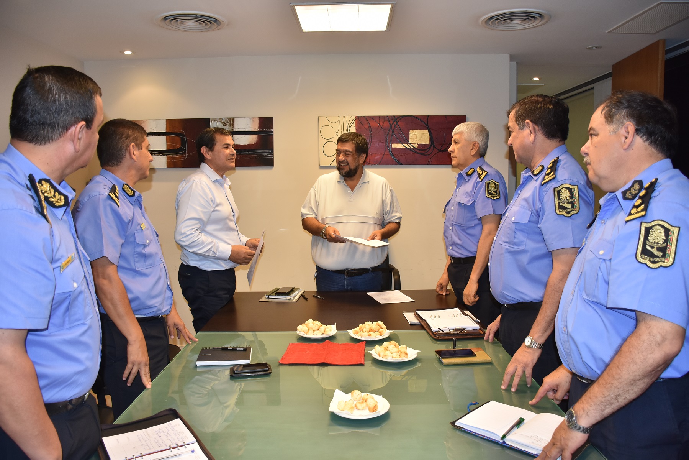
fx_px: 517
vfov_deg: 47.9
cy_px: 230
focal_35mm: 27
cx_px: 344
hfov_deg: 67.4
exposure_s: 1/125
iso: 500
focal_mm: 18
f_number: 4.5
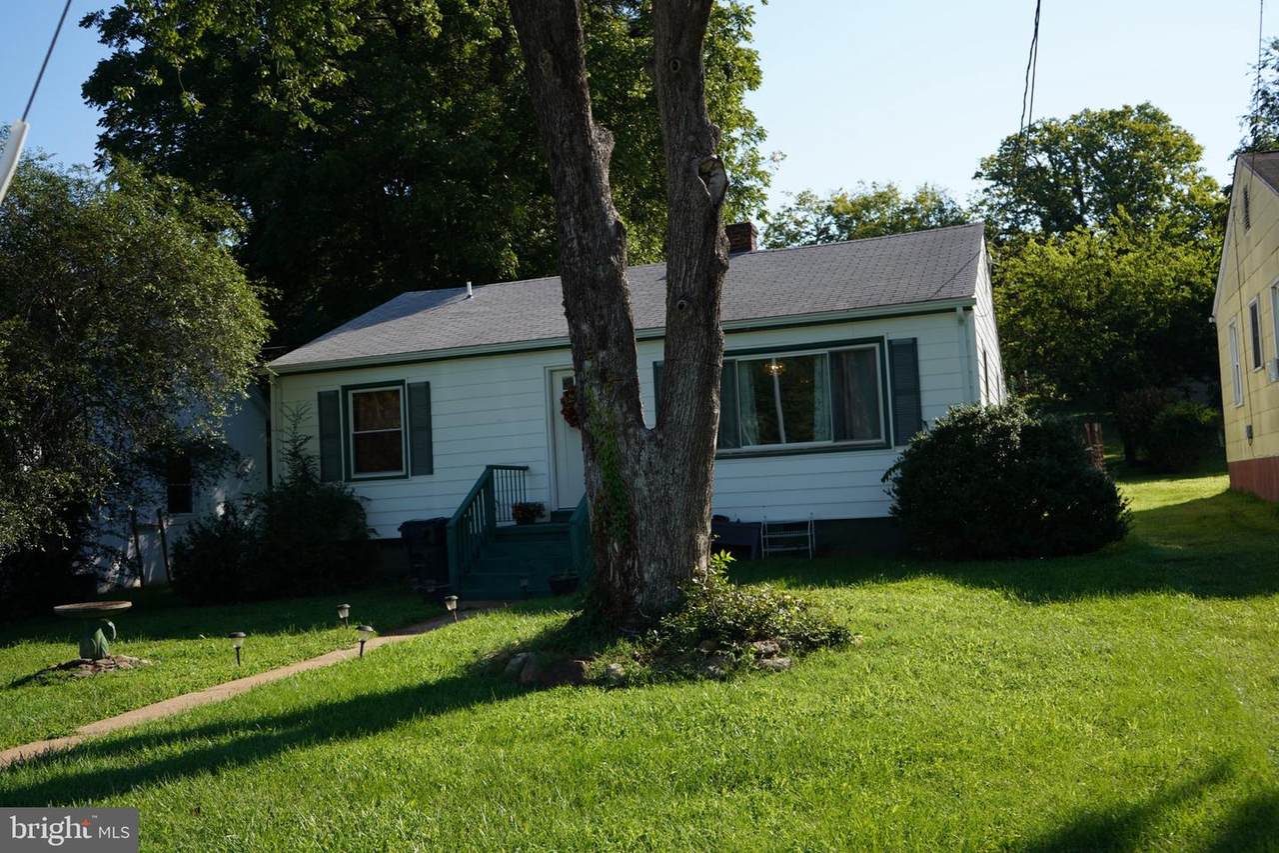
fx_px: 1137
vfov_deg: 41.1
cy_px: 426
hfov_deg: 58.7
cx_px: 640
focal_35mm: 32
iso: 100
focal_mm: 32
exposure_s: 1/640
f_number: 4
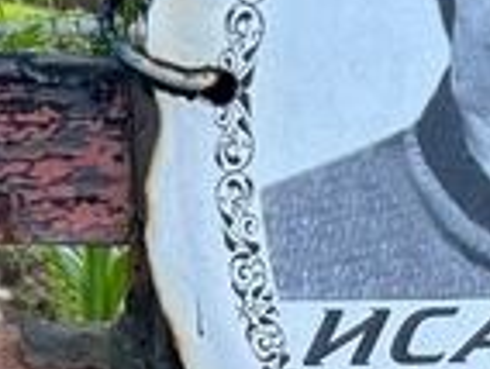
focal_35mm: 146
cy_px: 317
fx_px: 2070
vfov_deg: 10.2
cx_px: 587
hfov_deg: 13.1
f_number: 1.5
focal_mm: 5.7
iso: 50
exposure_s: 1/416
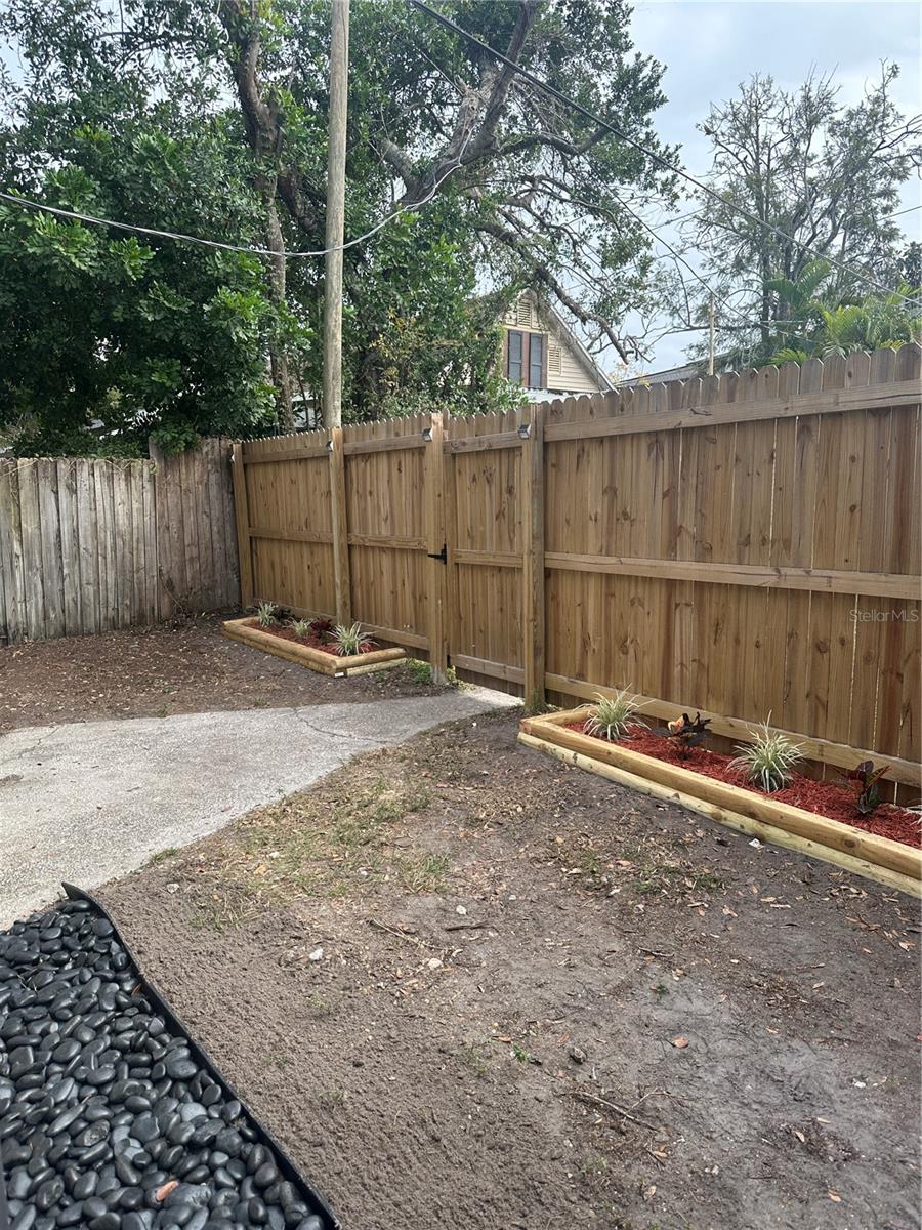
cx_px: 461
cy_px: 615
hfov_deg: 56.8
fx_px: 852
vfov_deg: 71.6
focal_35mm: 24
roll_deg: +0.2
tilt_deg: -7.9
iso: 80
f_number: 1.78
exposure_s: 1/1212
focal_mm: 6.86
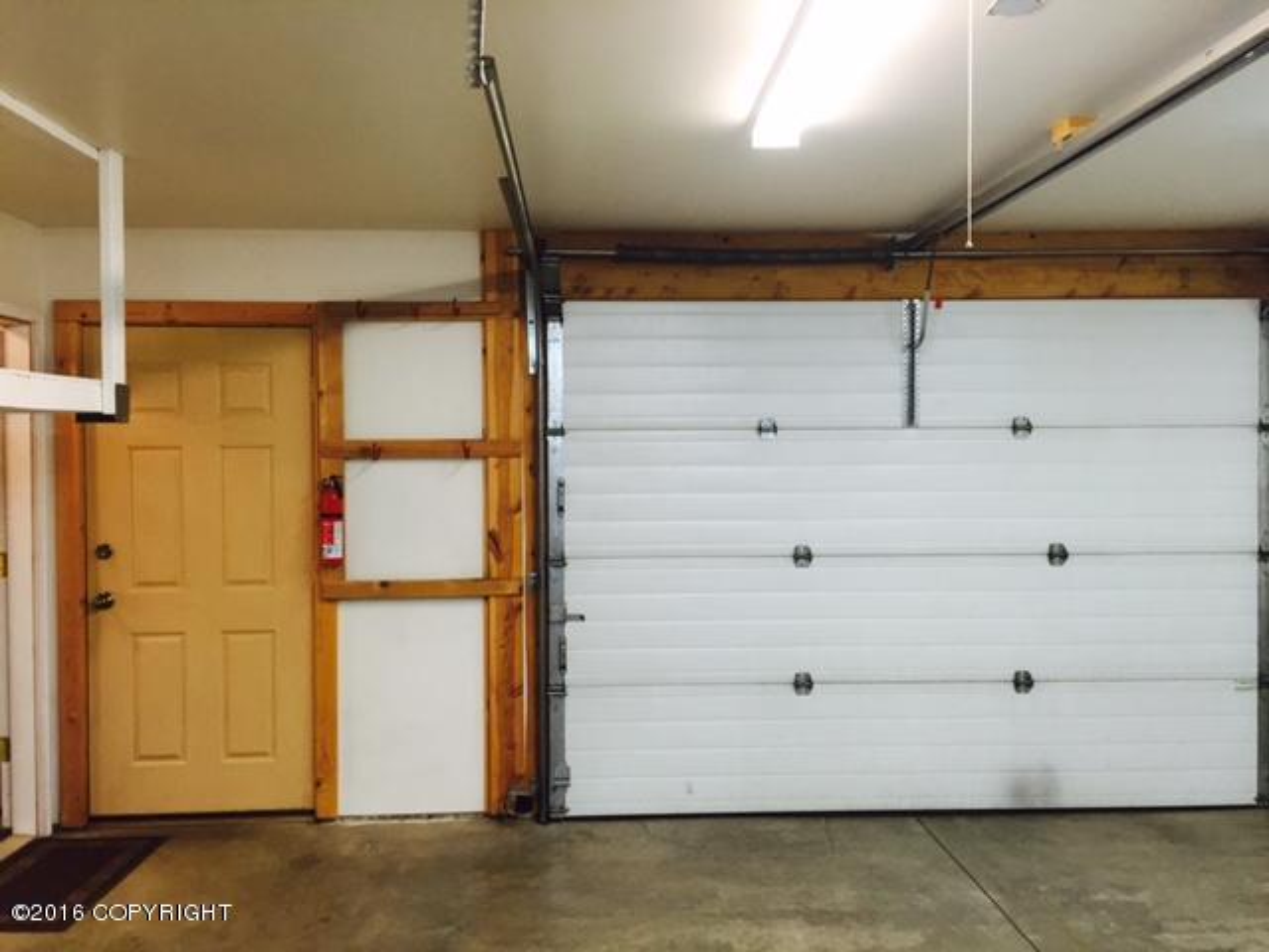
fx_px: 1063
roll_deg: +0.3
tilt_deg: -0.9
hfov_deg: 61.7
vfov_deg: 48.2
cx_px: 634
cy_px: 476
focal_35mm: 29
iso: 100
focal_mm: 4.15
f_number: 2.2
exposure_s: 1/30
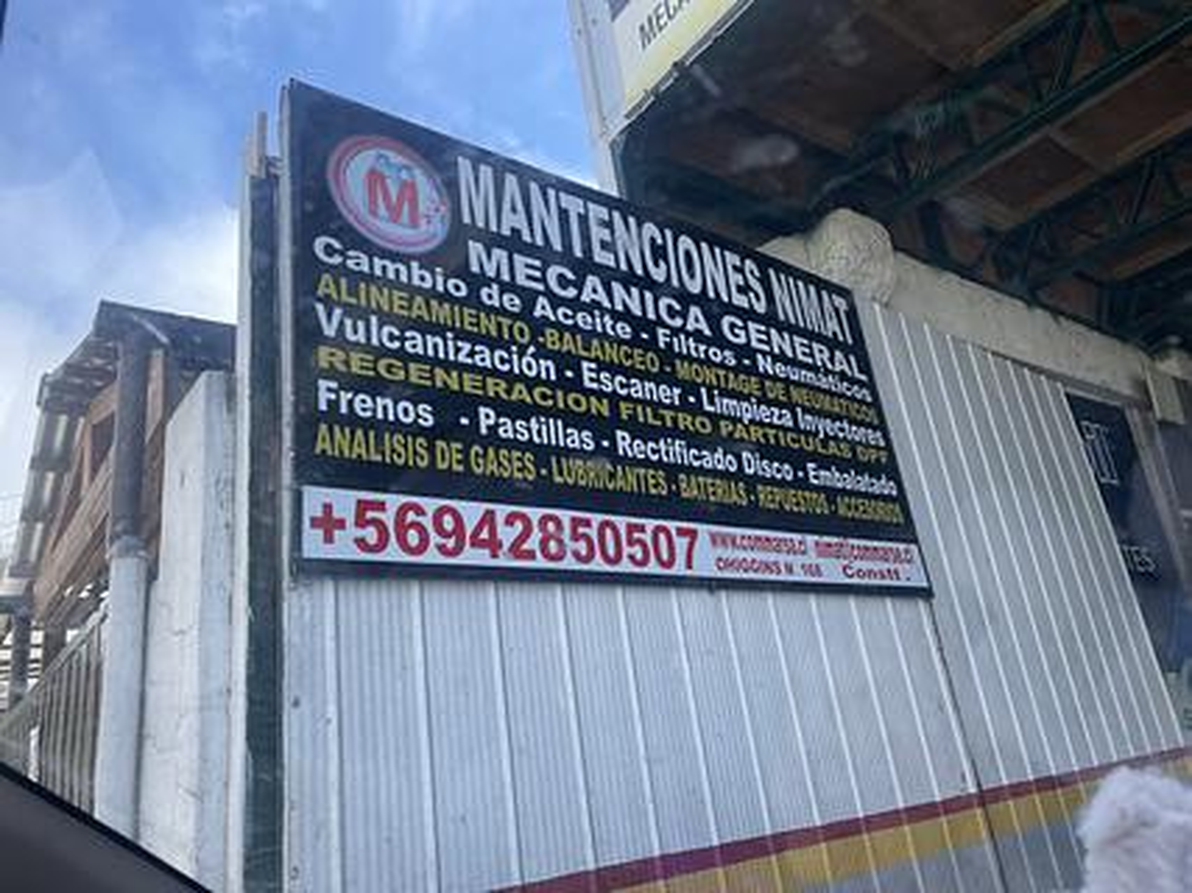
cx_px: 596
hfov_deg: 67.3
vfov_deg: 53.0
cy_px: 446
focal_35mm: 26
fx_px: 895
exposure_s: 1/895
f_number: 1.6
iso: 32
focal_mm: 4.2
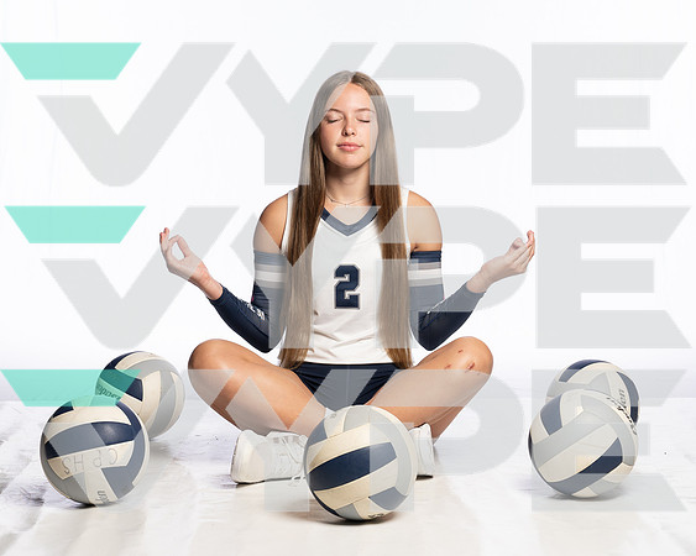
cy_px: 298
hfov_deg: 25.9
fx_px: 1512
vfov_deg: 20.8
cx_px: 341
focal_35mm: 73
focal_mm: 59
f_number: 8
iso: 320
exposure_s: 1/250
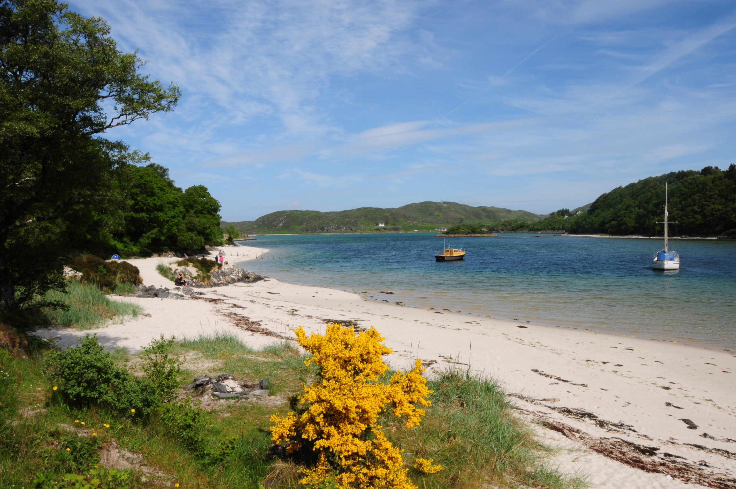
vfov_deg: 47.8
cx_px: 368
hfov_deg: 67.4
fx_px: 551
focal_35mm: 27
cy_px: 244
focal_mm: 18
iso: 200
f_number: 22
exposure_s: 1/80
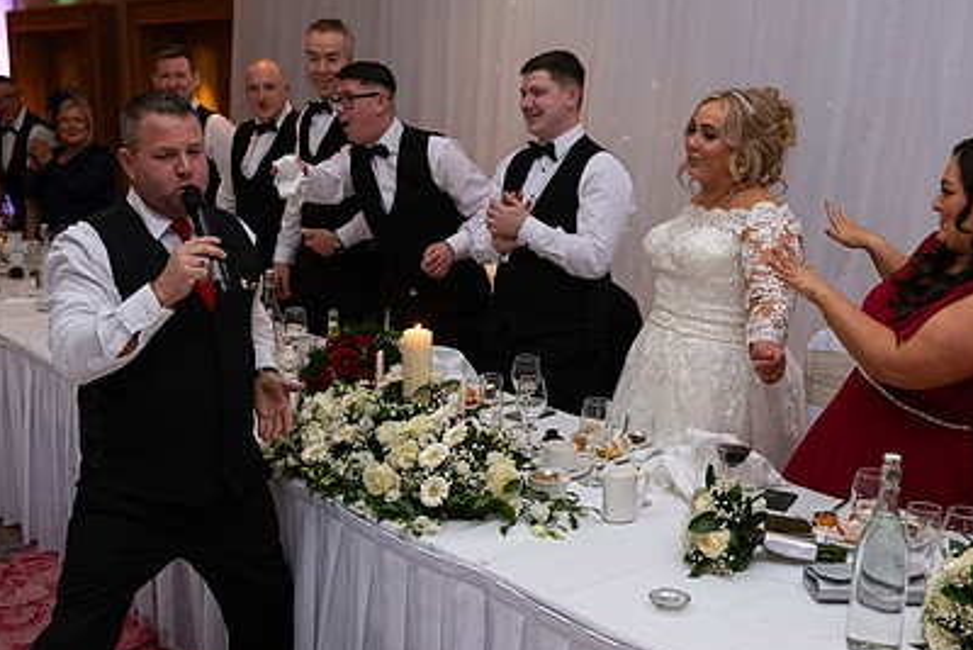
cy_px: 374
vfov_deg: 29.8
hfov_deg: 43.6
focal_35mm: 45
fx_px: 1217
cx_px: 462
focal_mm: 31
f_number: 3.5
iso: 1000
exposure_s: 1/160
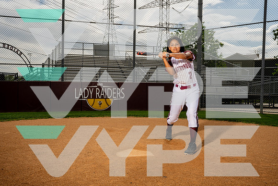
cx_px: 139
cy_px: 93
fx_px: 255
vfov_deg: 40.0
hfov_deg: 57.2
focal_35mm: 33
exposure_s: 1/250
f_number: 16
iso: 100
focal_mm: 33
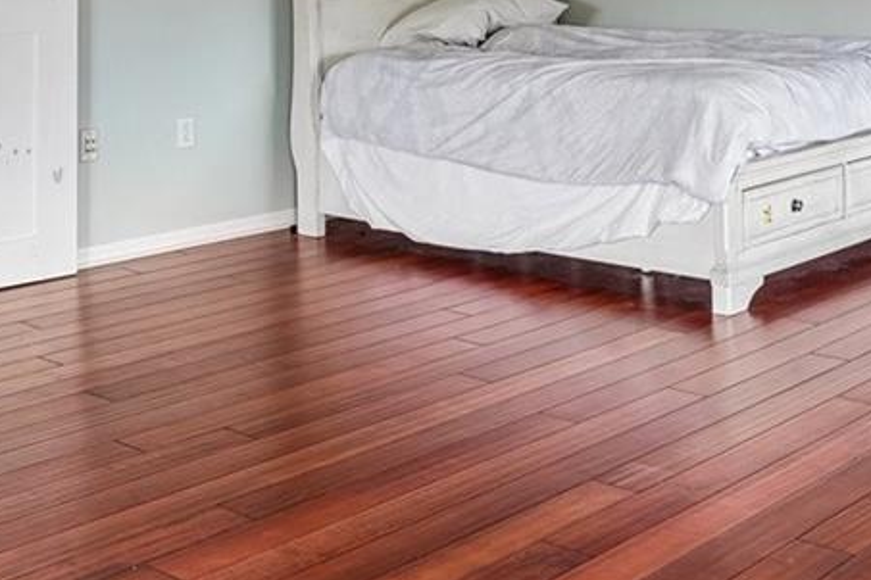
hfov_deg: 32.7
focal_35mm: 60
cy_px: -71
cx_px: 663
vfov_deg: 21.4
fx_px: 1452
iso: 400
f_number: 9
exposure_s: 1/8
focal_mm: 17
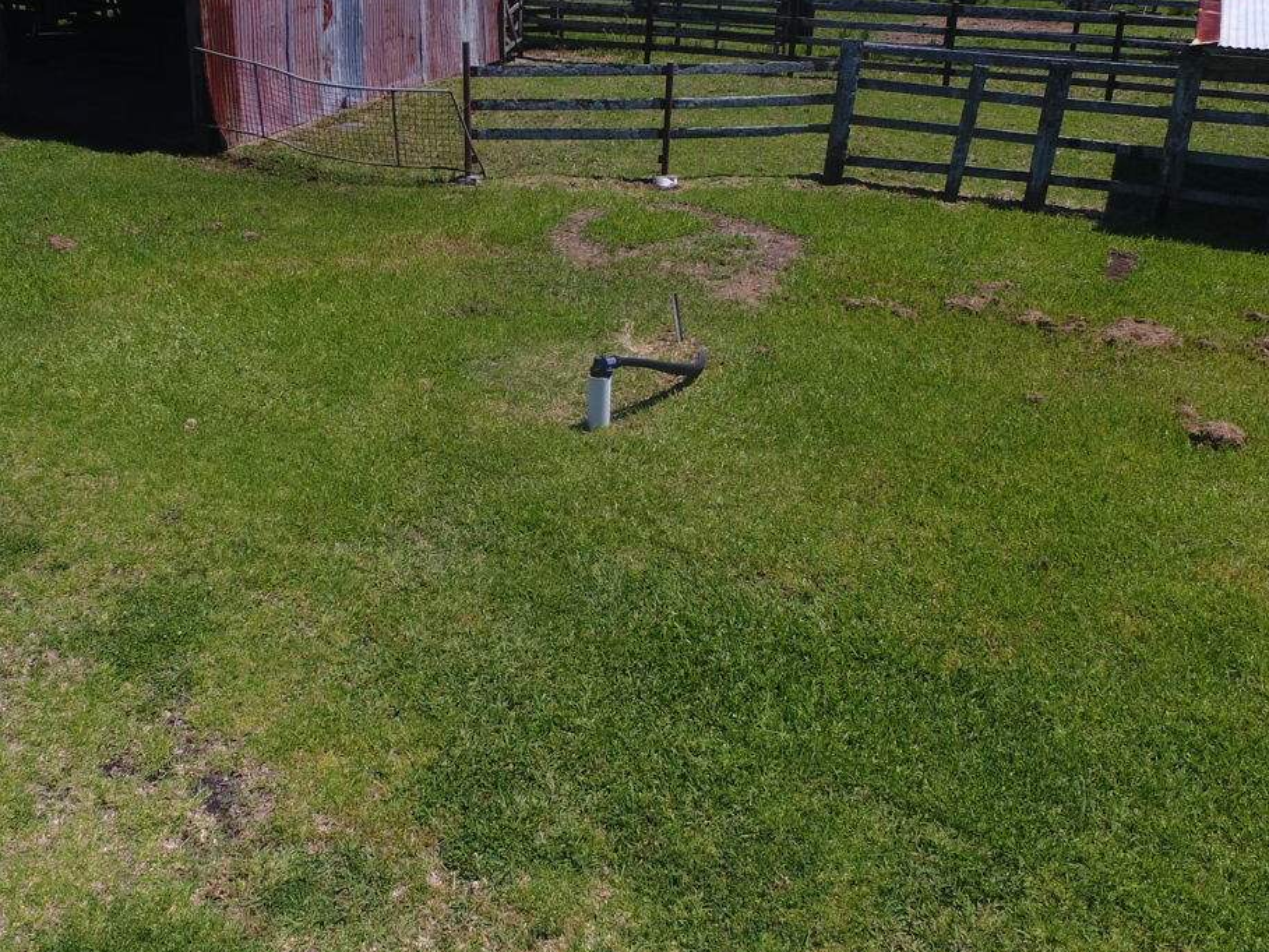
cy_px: 305
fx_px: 1210
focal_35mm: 33
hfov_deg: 55.1
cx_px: 532
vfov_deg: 42.3
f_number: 2.8
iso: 100
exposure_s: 1/1155
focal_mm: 3.61
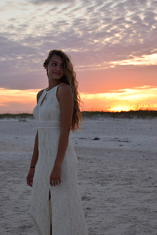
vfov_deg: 24.6
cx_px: 78
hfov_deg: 16.6
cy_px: 118
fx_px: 539
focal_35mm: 82
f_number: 7.1
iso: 400
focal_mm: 55
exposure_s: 1/200
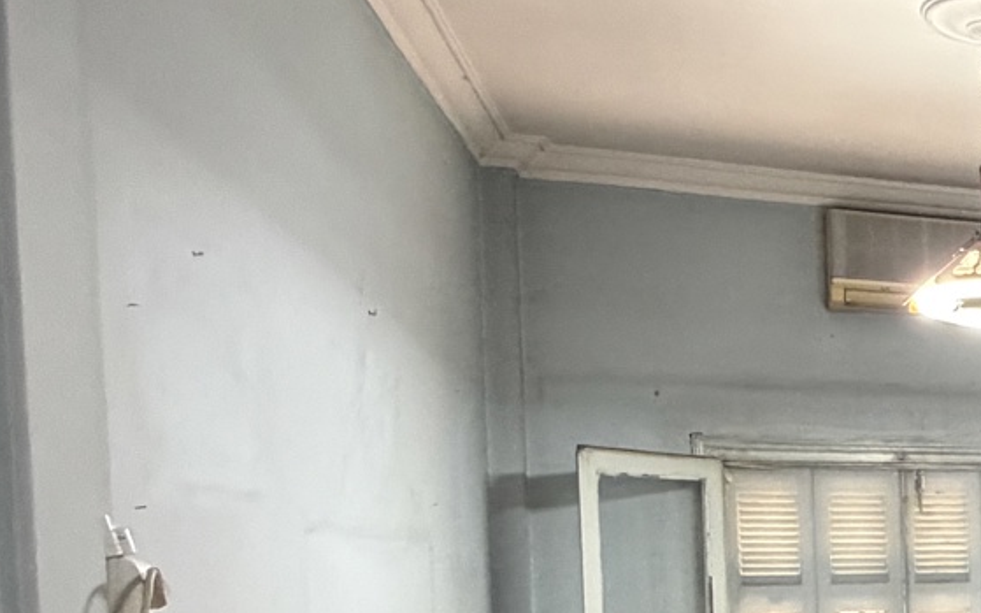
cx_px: 1357
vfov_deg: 24.1
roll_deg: +1.1
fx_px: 1363
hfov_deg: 29.5
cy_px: 629
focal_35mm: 51
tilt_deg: -2.4
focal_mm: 2.22
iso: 500
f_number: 2.2
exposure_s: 1/50
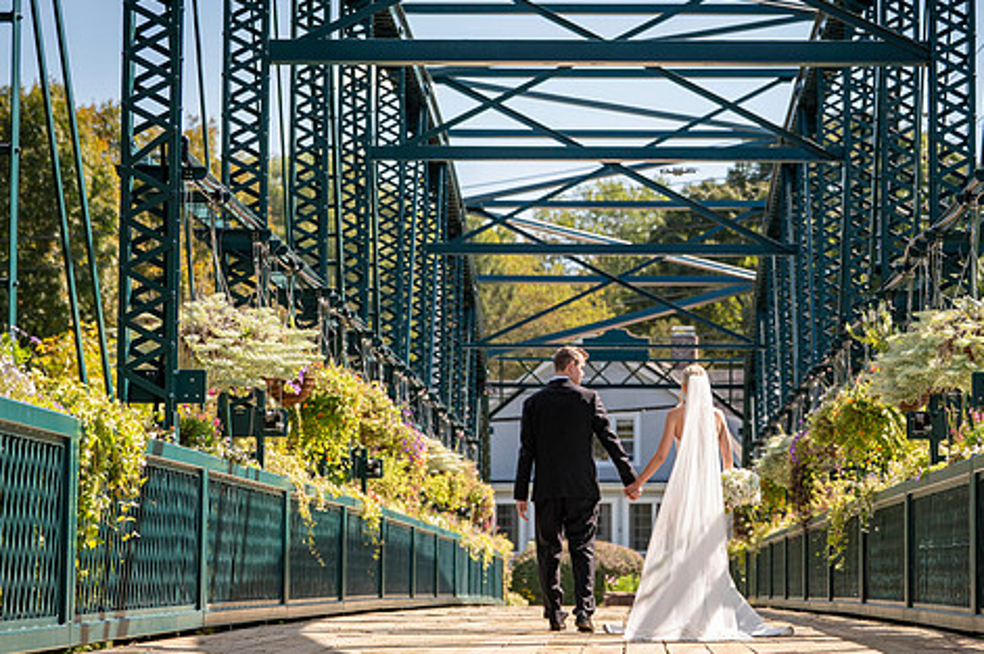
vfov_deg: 11.9
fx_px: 3140
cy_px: 336
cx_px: 572
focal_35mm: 115
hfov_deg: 17.8
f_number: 4
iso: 400
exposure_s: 1/2500
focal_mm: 92
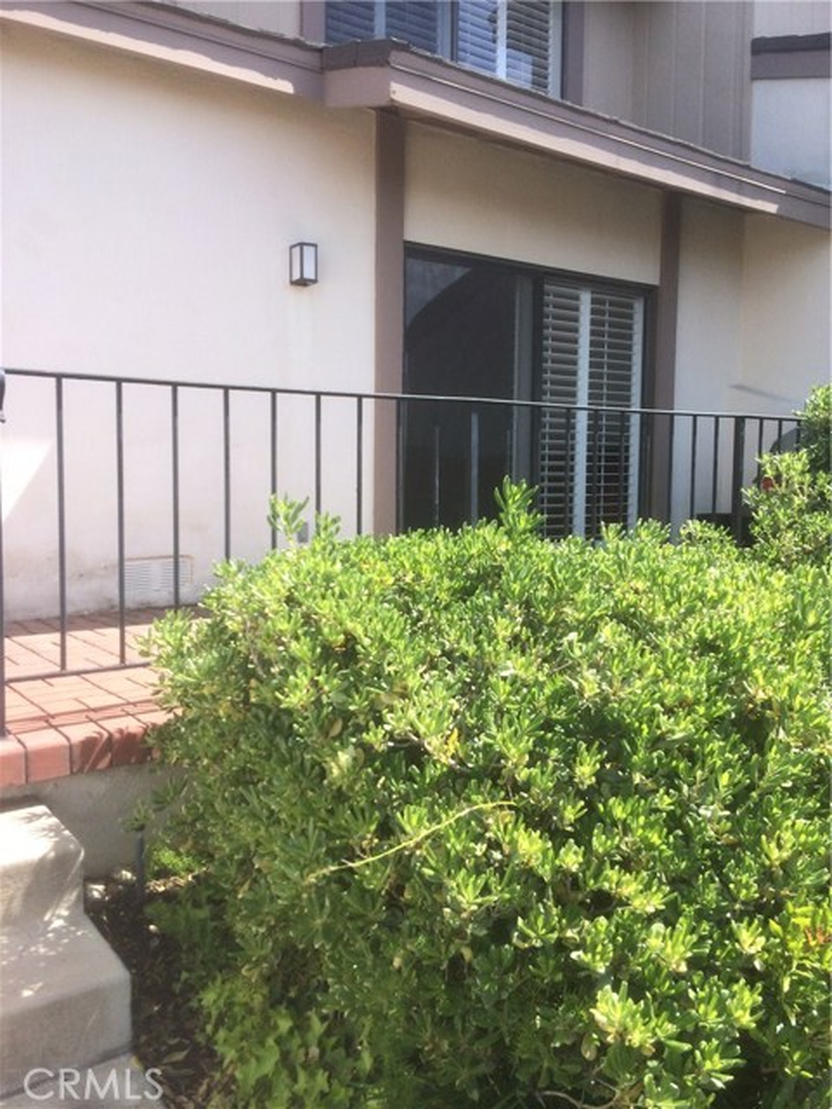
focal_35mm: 29
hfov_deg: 48.2
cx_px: 416
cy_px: 554
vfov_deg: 61.7
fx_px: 929
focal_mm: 4.15
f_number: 2.2
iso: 32
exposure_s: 1/1244
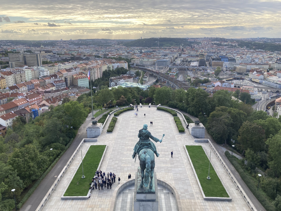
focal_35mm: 28
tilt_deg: -14.0
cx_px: 140
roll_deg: +0.2
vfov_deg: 49.7
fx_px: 227
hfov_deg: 63.4
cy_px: 106
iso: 20
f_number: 1.8
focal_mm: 3.99
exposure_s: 1/571
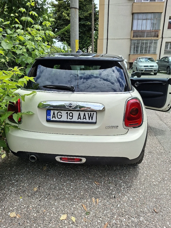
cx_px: 86
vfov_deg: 73.9
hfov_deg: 58.9
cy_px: 114
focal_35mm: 23
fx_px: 151
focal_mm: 5.54
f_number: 1.8
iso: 50
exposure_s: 1/1429
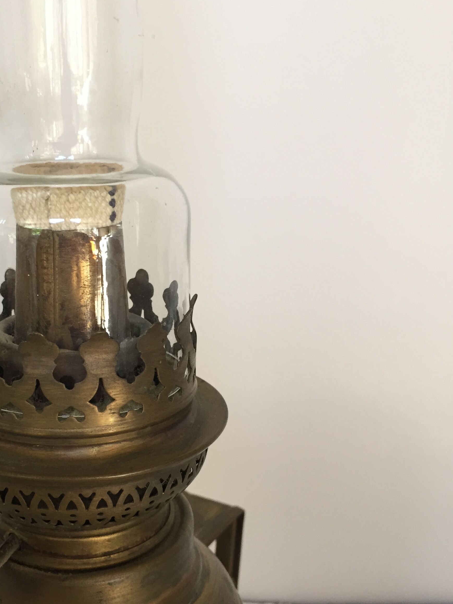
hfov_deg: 34.7
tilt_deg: -20.0
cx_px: 135
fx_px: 715
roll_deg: +1.4
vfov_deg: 45.4
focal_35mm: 41
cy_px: 374
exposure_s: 1/33
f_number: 2.2
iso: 64
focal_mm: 4.15
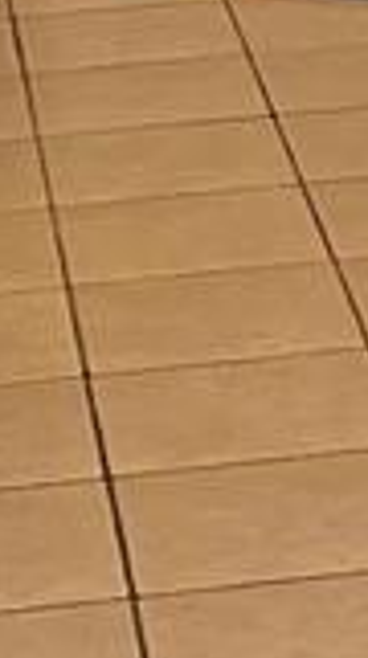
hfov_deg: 5.3
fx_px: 3974
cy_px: -94
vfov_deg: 9.4
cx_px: 577
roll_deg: +1.8
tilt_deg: -12.2
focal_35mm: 228
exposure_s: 1/60
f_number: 1.8
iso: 125
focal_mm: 3.99
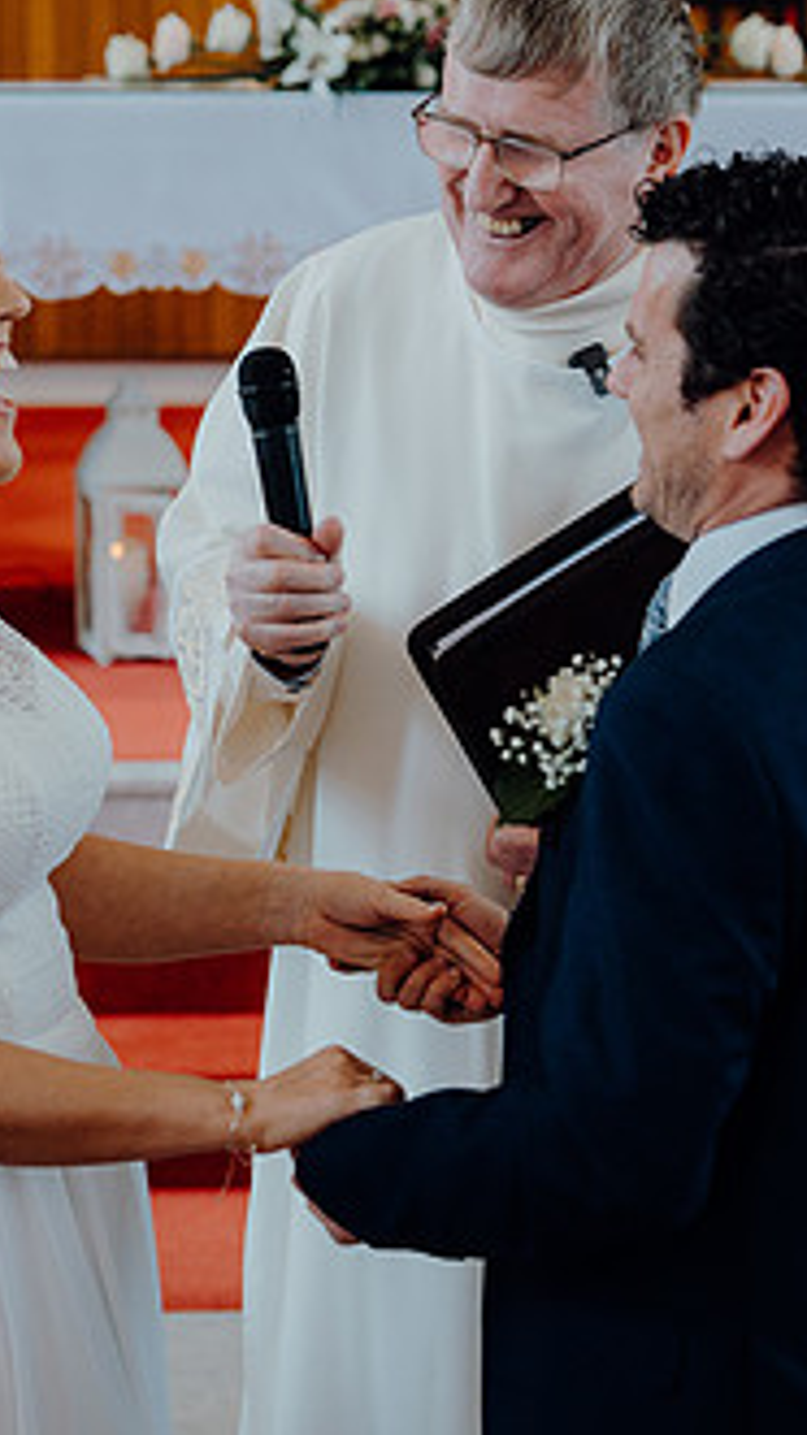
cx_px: 438
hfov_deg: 13.4
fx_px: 3426
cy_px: 613
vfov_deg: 23.7
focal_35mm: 90
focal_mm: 49
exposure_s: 1/200
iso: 500
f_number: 2.8
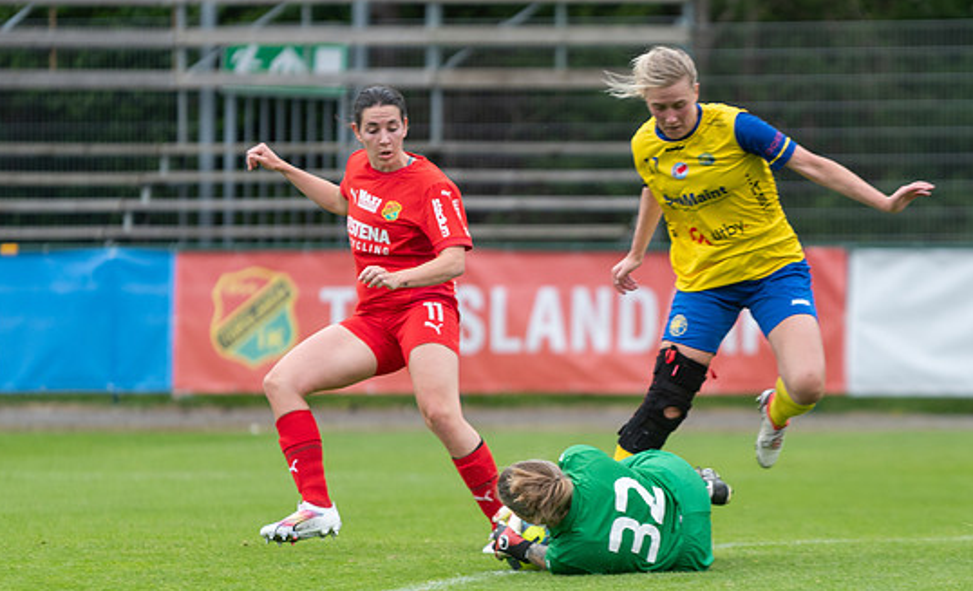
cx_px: 637
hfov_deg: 5.2
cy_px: 384
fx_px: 10763
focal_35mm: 409
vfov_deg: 3.1
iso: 320
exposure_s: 1/1250
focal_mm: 200
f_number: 3.2
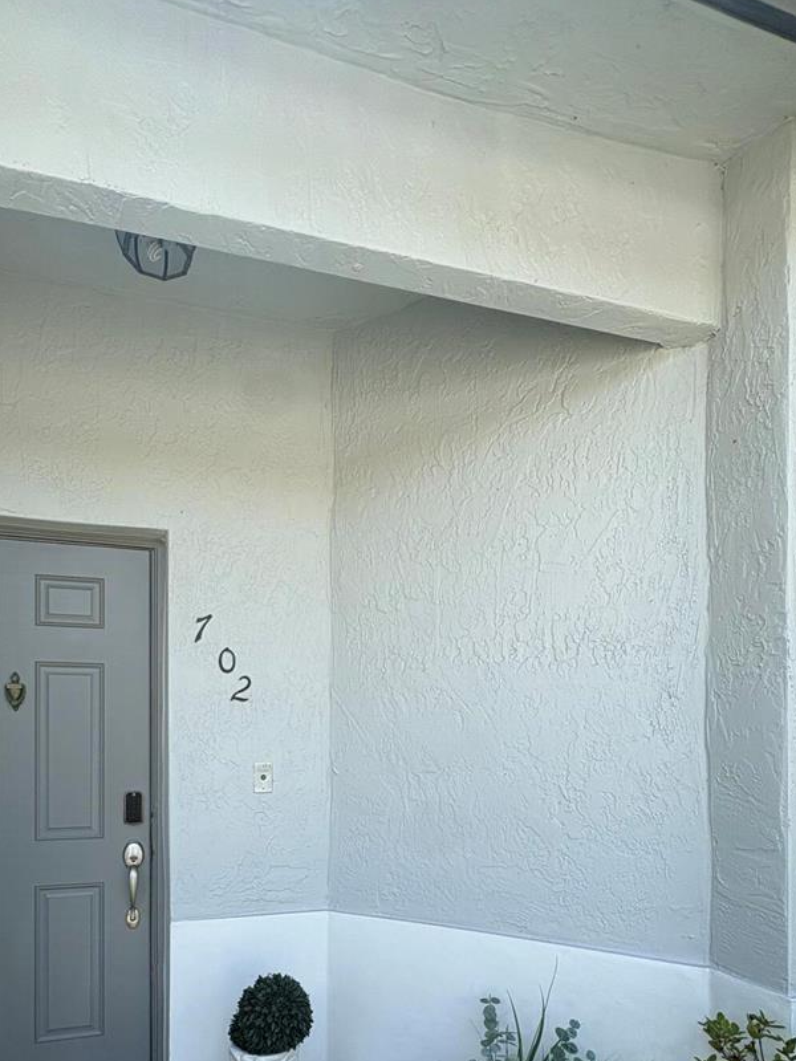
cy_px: 741
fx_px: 644
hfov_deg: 62.9
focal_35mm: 21
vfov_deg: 75.4
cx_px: 318
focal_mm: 2.22
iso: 50
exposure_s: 1/669
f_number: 2.2
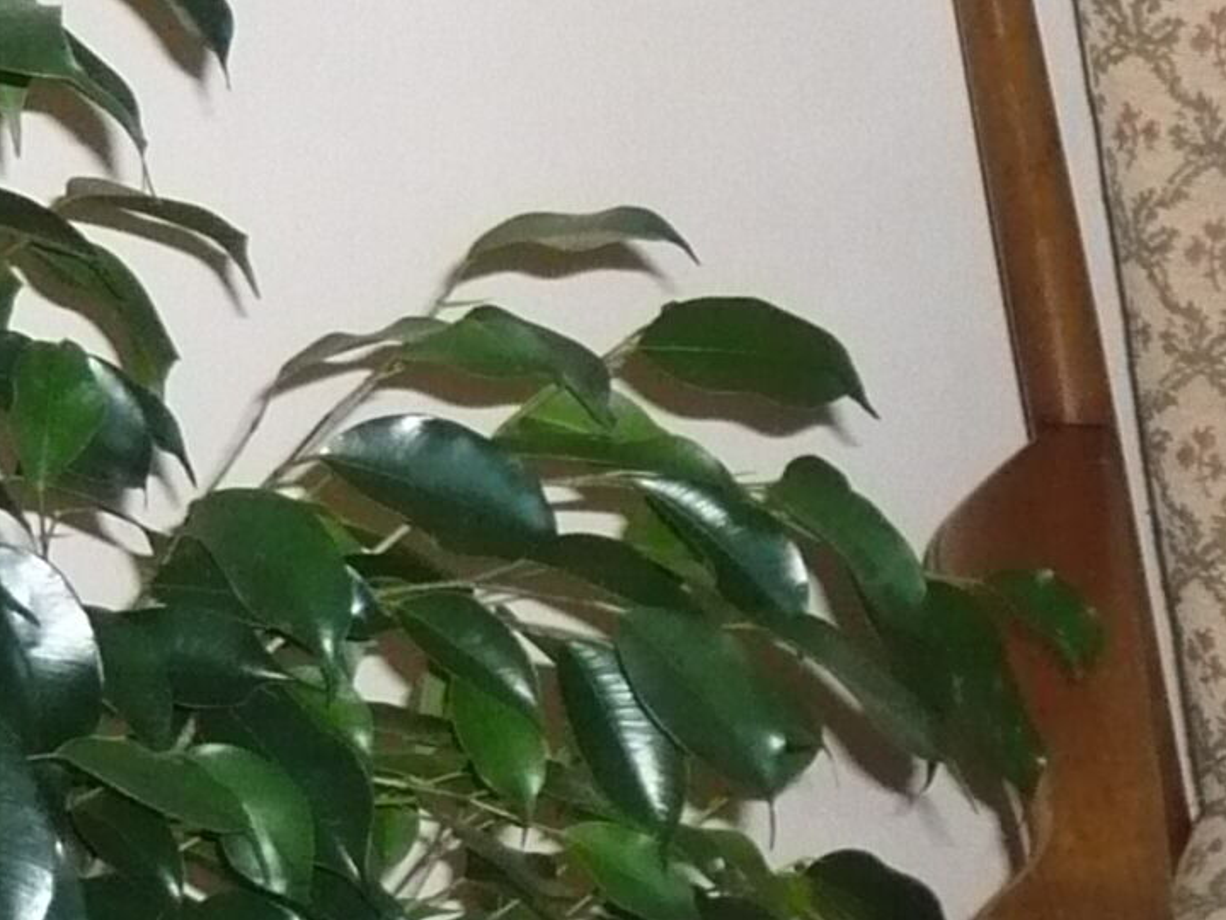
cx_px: 1628
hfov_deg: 13.1
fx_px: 5135
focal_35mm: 145
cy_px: 787
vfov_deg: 10.2
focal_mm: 5.5
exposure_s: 1/30
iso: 250
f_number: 3.1
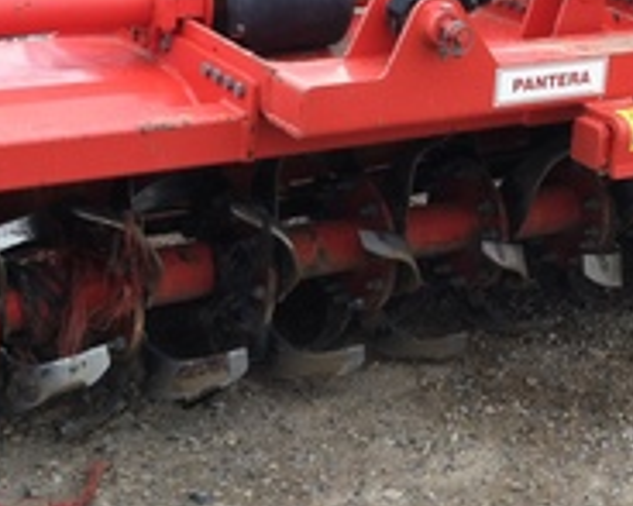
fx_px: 1891
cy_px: 114
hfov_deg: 18.8
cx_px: 502
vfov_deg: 15.2
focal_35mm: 101
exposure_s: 1/248
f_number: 2.8
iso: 80
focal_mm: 3.85
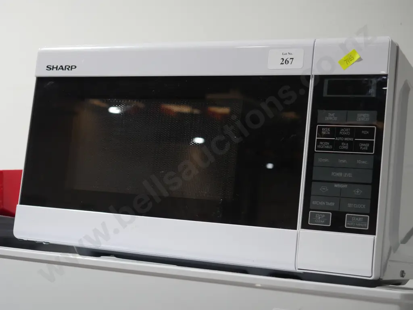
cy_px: 155
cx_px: 206
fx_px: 716
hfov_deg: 32.2
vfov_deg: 24.4
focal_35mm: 60
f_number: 5.4
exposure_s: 1/60
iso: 500
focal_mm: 30
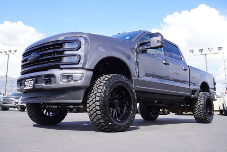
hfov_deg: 55.1
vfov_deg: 38.4
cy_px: 76
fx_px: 218
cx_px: 114
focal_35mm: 34
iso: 100
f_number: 7.1
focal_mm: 23
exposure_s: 1/160
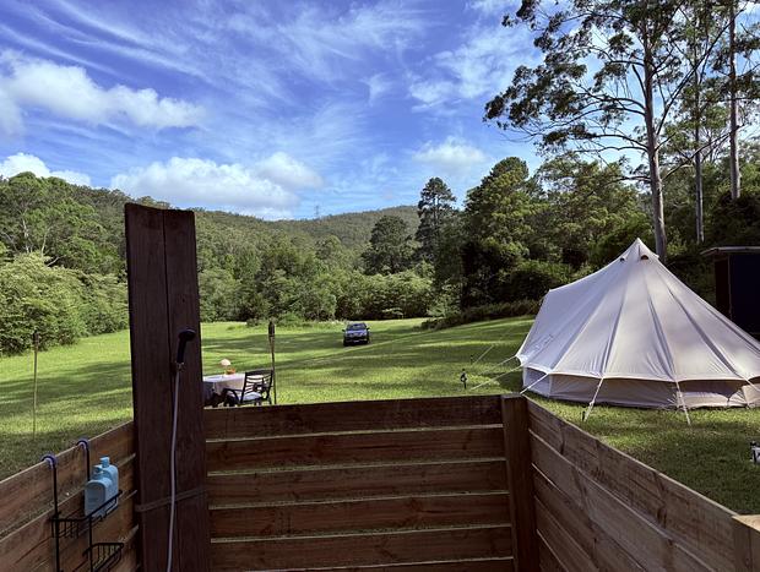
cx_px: 380
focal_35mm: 24
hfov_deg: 71.5
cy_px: 286
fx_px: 528
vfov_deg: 56.9
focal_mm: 6.76
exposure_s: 1/3759
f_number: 1.78
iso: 80
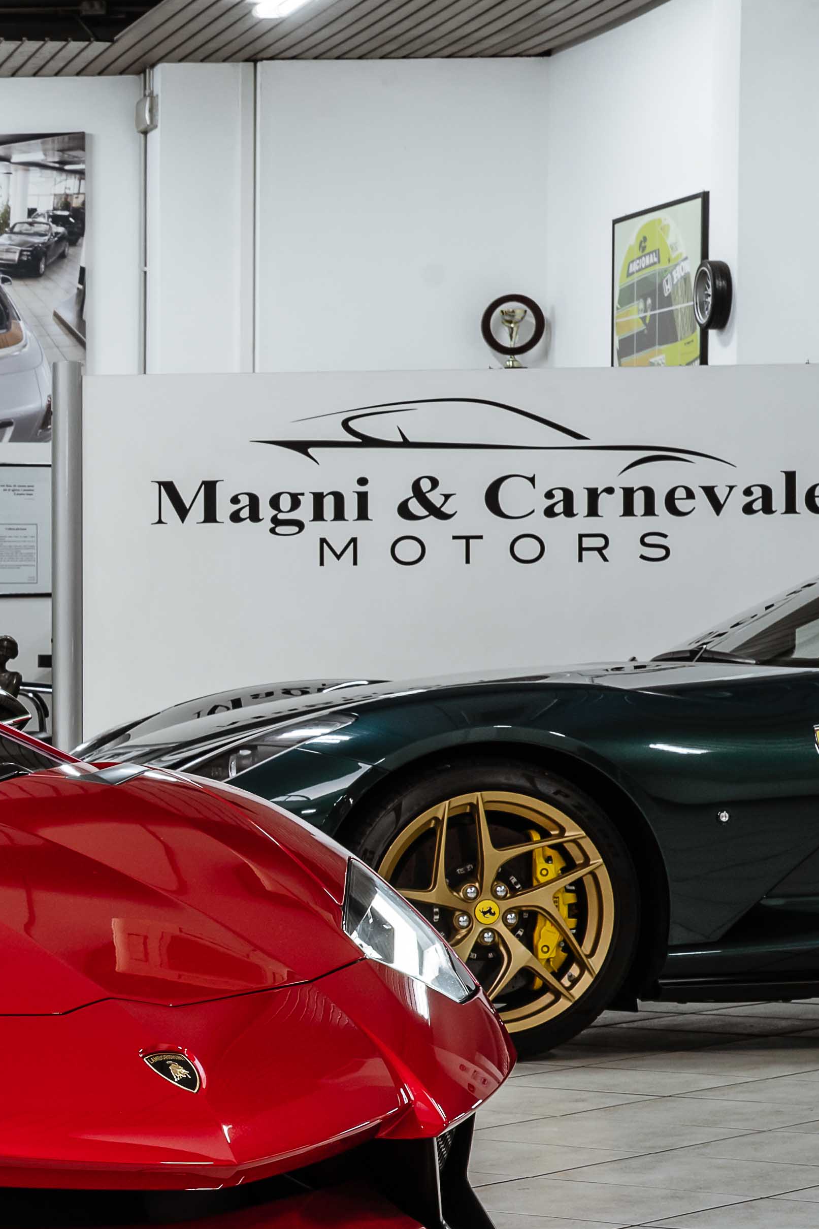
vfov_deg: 17.2
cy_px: 770
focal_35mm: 119
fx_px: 4061
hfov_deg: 10.8
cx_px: -666
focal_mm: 48
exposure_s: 1/2
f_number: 11
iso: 200
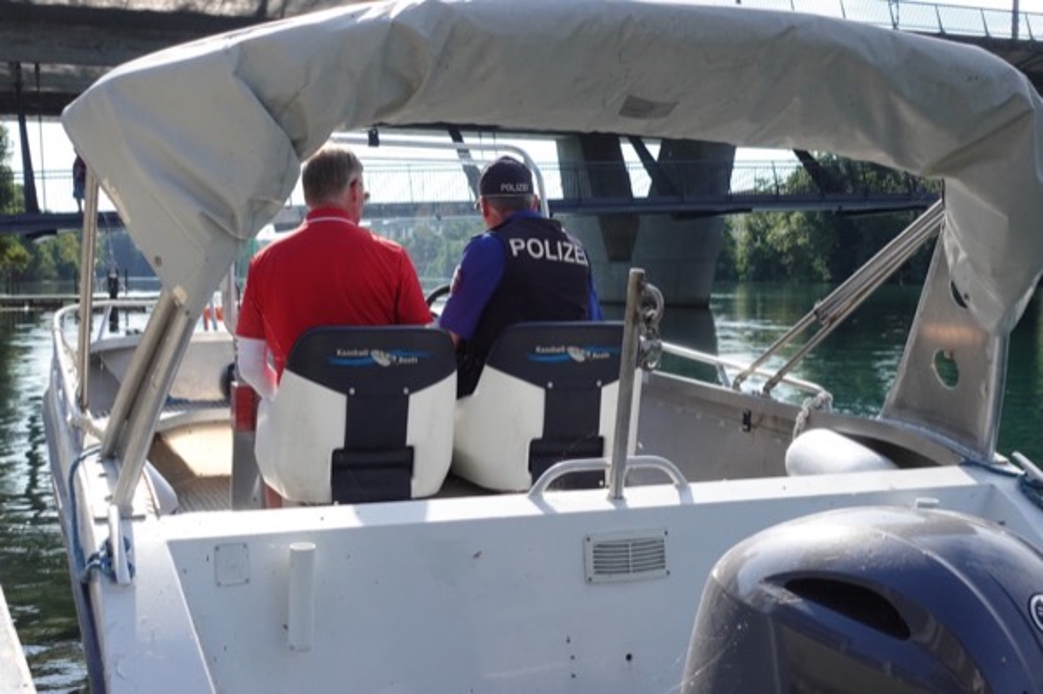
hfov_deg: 41.9
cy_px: 347
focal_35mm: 47
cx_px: 522
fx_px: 1361
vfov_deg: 28.6
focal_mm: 17.59
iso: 800
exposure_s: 1/500
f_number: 4
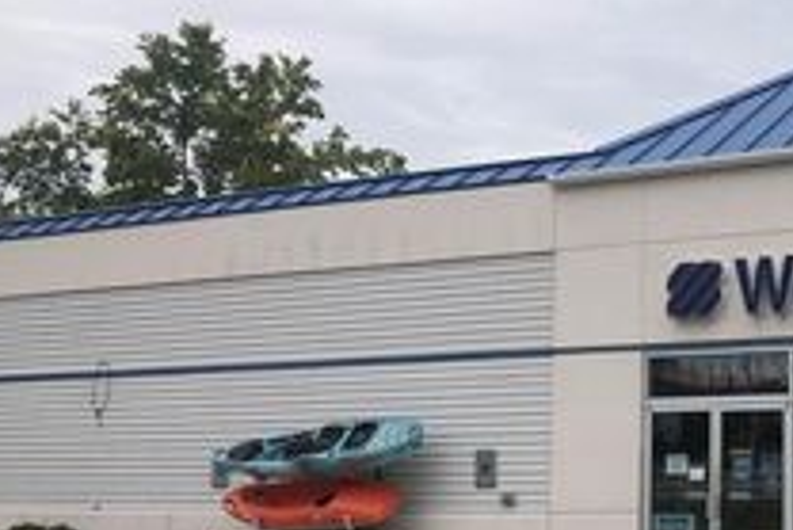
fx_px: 1543
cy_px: 318
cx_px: 789
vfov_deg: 19.5
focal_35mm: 70
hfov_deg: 27.2
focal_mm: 3.99
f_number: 1.8
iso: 20
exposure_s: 1/1600
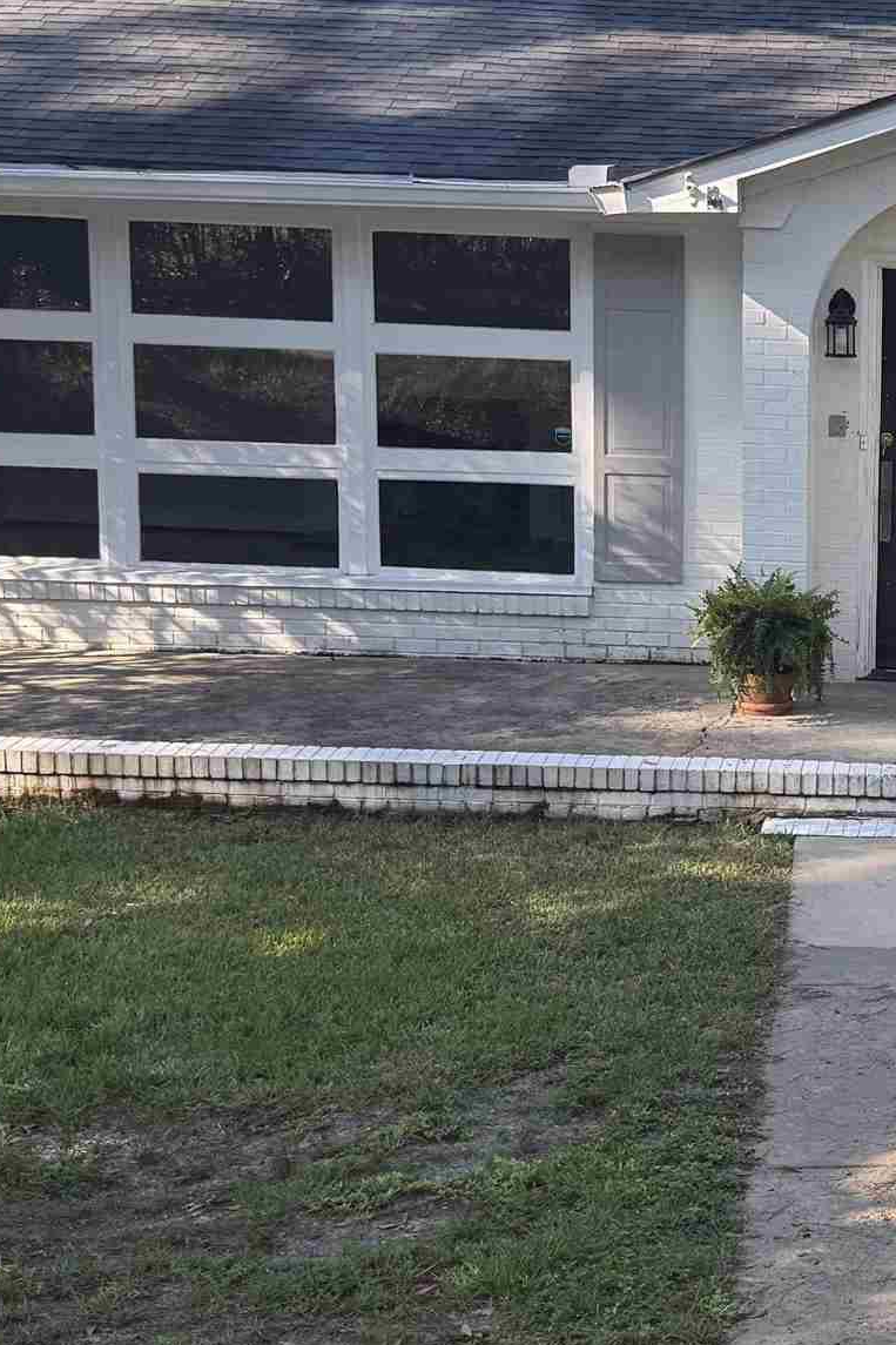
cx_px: 1037
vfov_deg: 30.1
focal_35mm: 67
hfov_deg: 19.3
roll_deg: -1.7
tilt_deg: -10.6
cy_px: 655
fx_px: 2502
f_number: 1.78
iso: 100
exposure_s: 1/750
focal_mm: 6.76
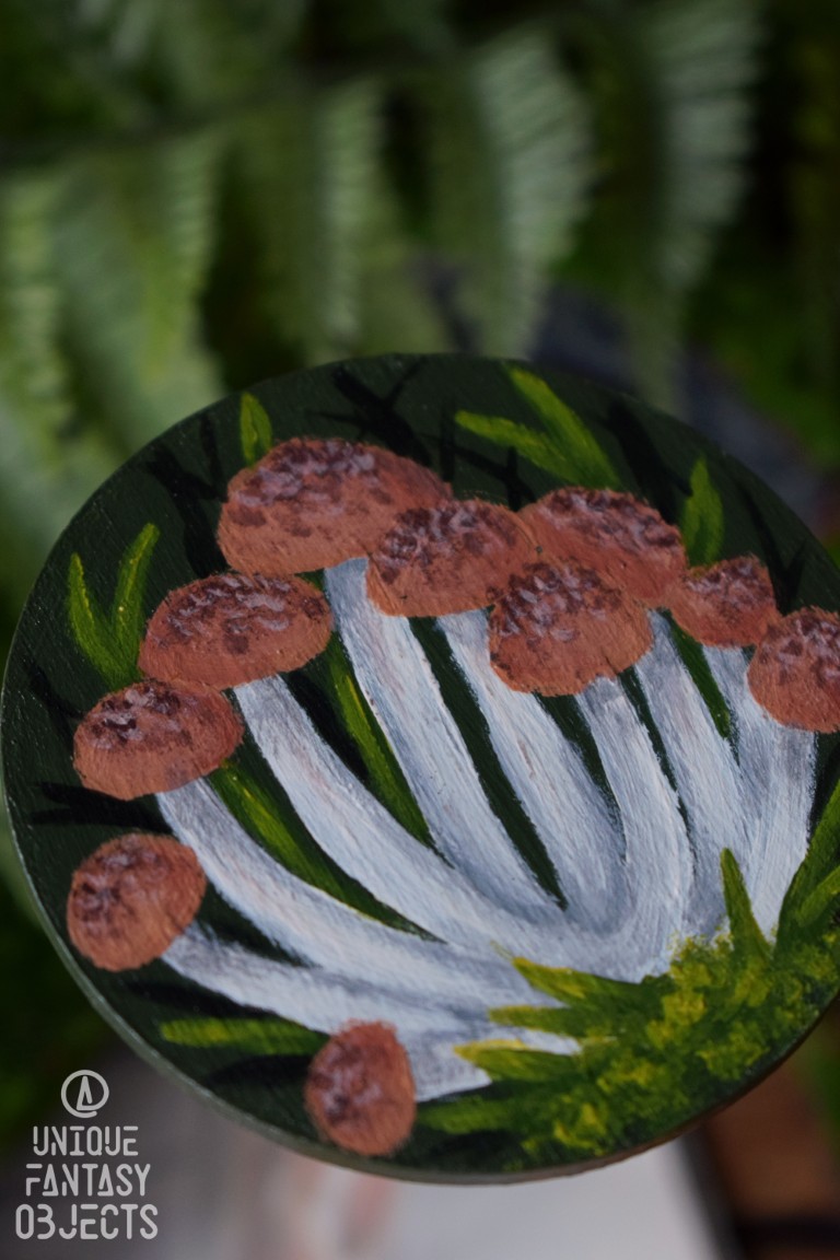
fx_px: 2887
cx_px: 420
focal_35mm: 82
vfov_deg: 24.6
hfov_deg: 16.6
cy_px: 630
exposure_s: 1/60
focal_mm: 55
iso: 1800
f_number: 5.6
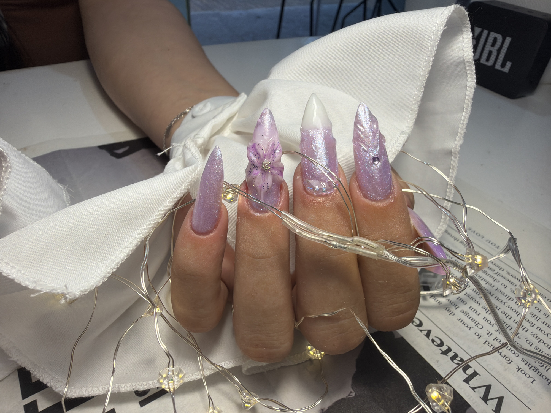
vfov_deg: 54.9
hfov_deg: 69.4
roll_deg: -3.5
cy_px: 206
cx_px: 276
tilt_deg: -38.3
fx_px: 398
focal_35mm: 25
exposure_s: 1/100
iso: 16
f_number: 2.2
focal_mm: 2.22
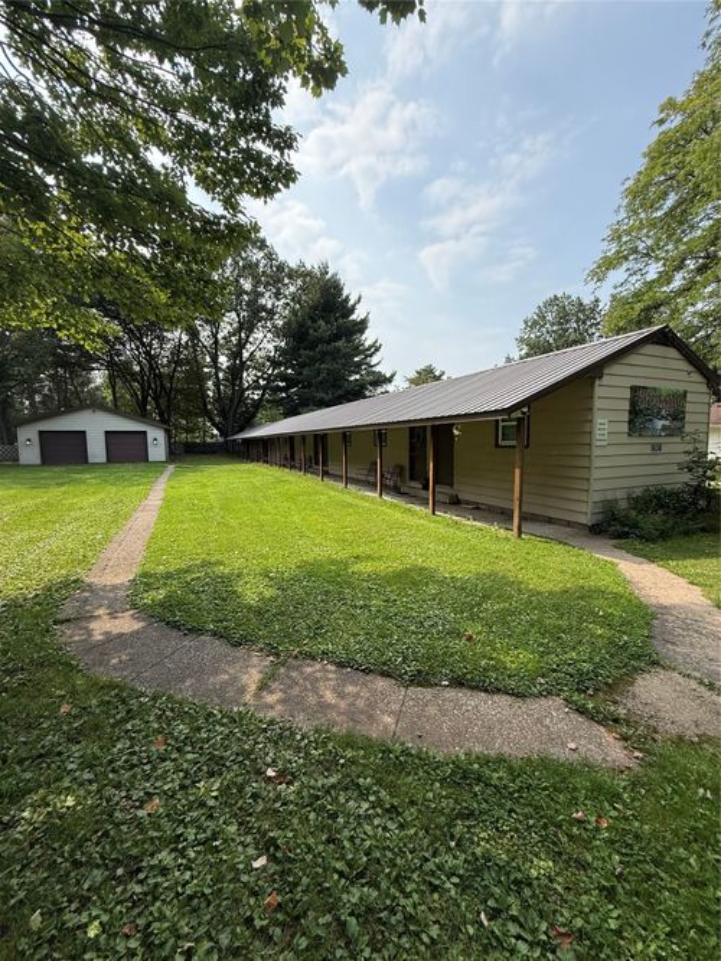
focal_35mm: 14
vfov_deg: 102.1
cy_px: 480
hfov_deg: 85.7
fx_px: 389
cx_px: 360
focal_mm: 2.22
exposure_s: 1/1368
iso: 64
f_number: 2.2
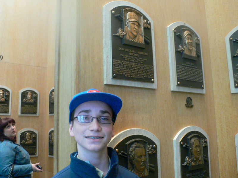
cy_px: 89
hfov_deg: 54.0
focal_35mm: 34
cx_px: 119
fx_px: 234
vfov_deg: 41.8
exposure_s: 1/10
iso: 200
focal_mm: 6.3
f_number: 2.8
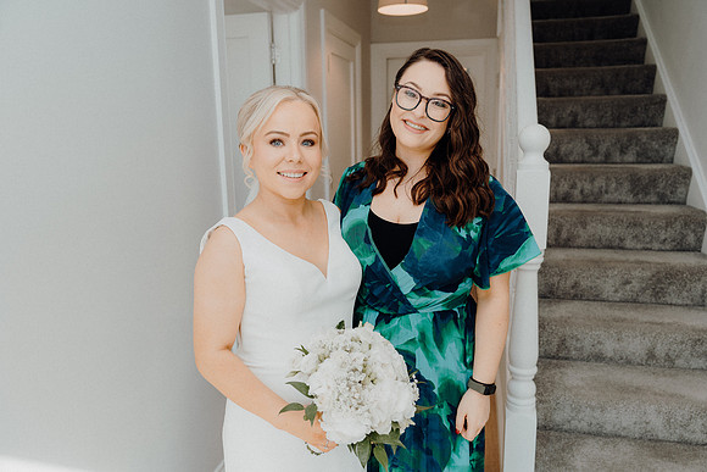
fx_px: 531
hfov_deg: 67.4
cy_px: 236
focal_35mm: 27
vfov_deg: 47.9
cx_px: 354
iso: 160
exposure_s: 1/160
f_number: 3.5
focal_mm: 27
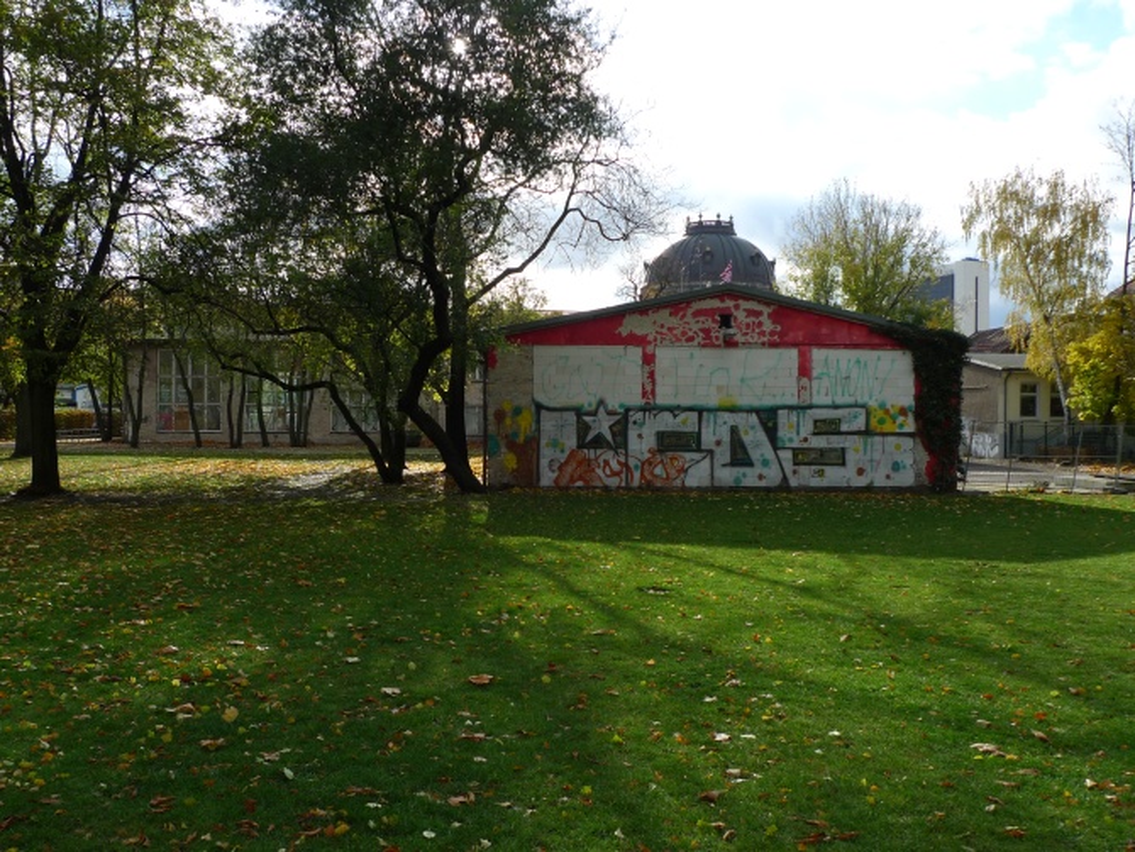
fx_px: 984
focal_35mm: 30
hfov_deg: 59.9
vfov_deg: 46.8
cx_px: 568
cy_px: 426
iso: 80
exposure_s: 1/500
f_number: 4
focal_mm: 6.3
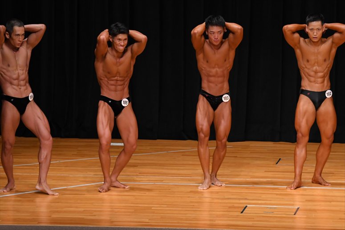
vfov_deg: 5.7
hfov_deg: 8.6
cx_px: 172
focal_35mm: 240
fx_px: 2299
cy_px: 115
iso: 3200
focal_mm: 160
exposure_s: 1/400
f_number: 5.6
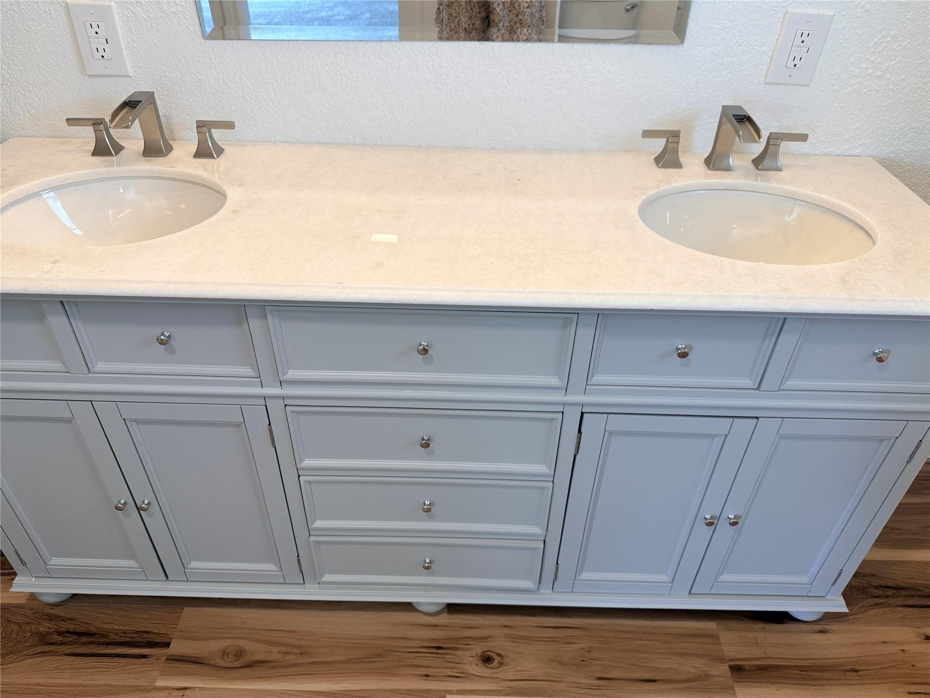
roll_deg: +0.0
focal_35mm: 24
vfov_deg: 56.8
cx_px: 465
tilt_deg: -38.2
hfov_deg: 71.6
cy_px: 349
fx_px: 645
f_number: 1.78
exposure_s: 1/120
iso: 125
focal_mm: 6.76
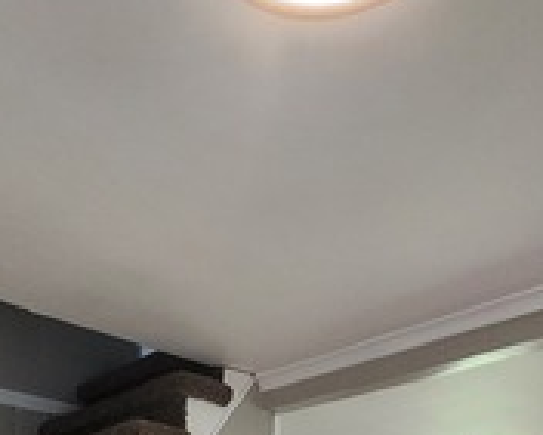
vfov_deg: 22.4
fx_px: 772
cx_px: 227
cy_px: 734
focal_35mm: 48
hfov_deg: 38.7
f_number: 2.2
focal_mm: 1.74
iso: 125
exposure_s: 1/60
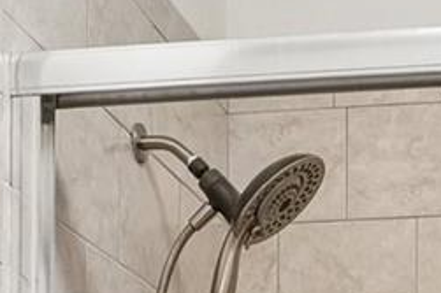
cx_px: 478
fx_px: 1288
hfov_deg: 18.7
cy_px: 691
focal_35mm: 105
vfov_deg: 11.1
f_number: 8
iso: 500
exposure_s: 1/15
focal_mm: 11
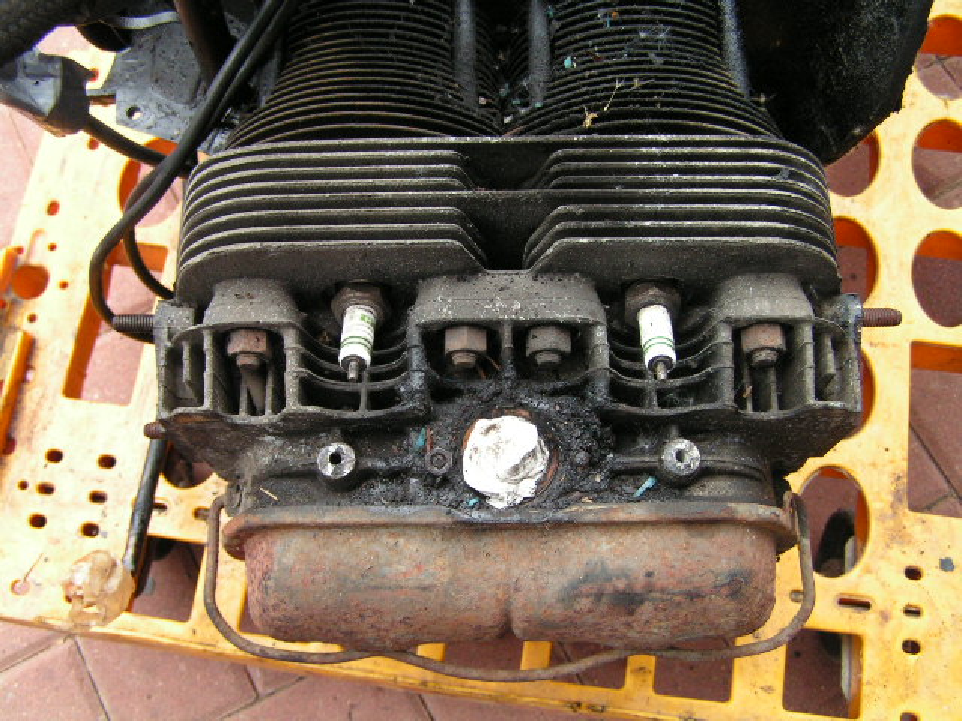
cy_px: 360
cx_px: 481
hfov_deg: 49.0
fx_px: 1056
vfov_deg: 37.7
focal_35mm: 38
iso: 125
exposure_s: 1/50
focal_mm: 6.3
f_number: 2.8
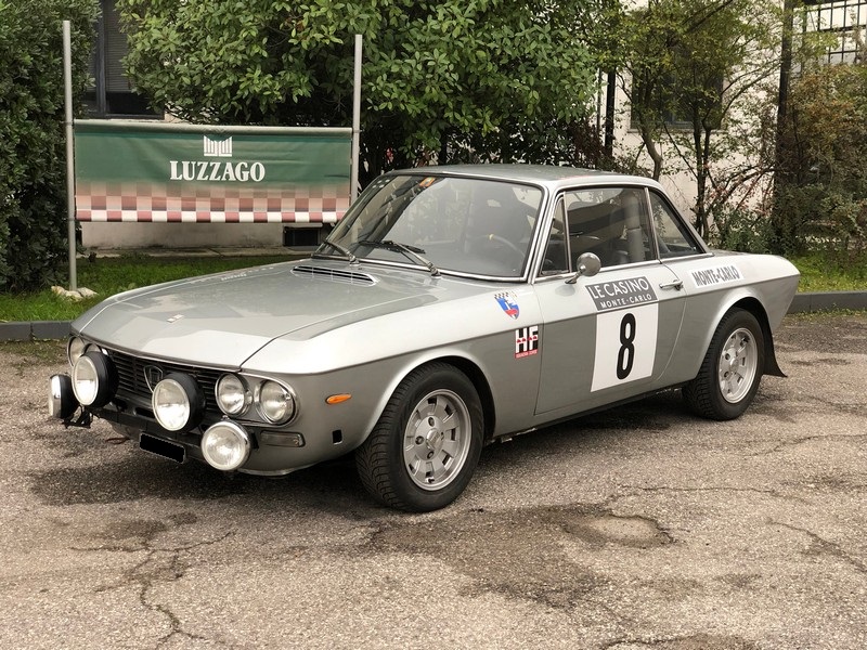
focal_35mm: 52
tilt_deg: -8.7
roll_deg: -0.4
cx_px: 434
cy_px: 325
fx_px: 1302
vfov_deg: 28.0
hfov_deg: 36.8
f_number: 2.4
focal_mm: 6
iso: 50
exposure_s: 1/60
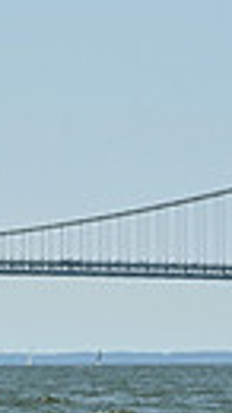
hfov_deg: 3.1
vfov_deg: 5.6
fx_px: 4183
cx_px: -674
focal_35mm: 382
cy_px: 348
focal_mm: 82
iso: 320
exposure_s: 1/1250
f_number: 9
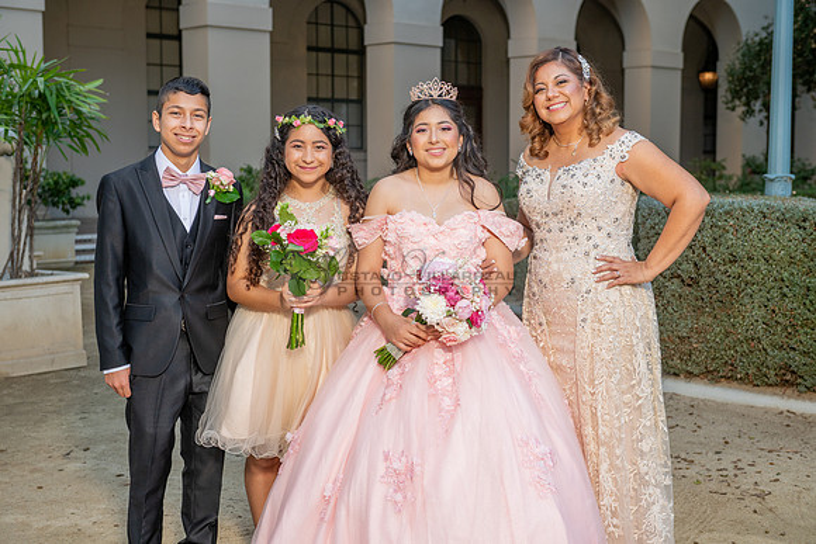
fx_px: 1179
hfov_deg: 38.2
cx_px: 408
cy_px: 272
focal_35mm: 52
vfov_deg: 26.0
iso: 320
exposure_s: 1/200
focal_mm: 52
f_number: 4.5
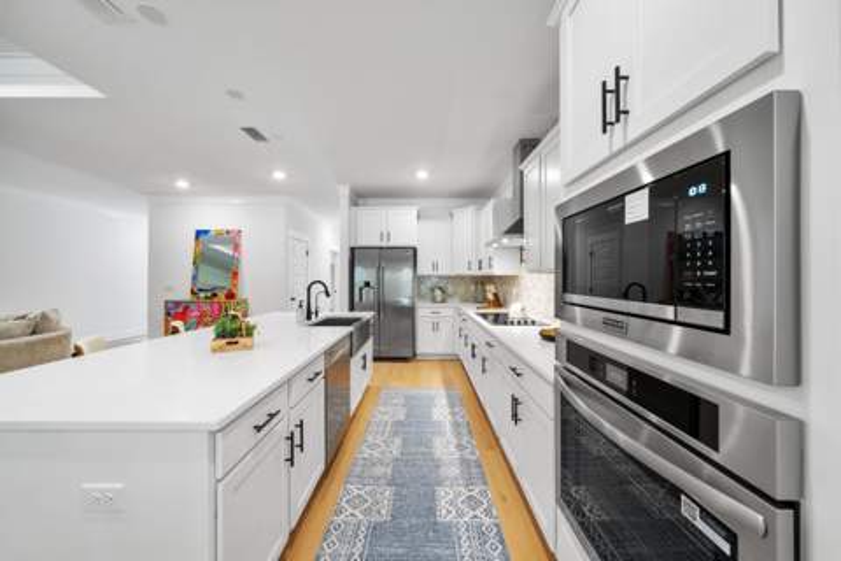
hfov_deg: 112.6
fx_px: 280
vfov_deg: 90.0
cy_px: 280
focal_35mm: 12
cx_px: 420
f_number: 7.1
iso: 640
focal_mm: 12
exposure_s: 1/4
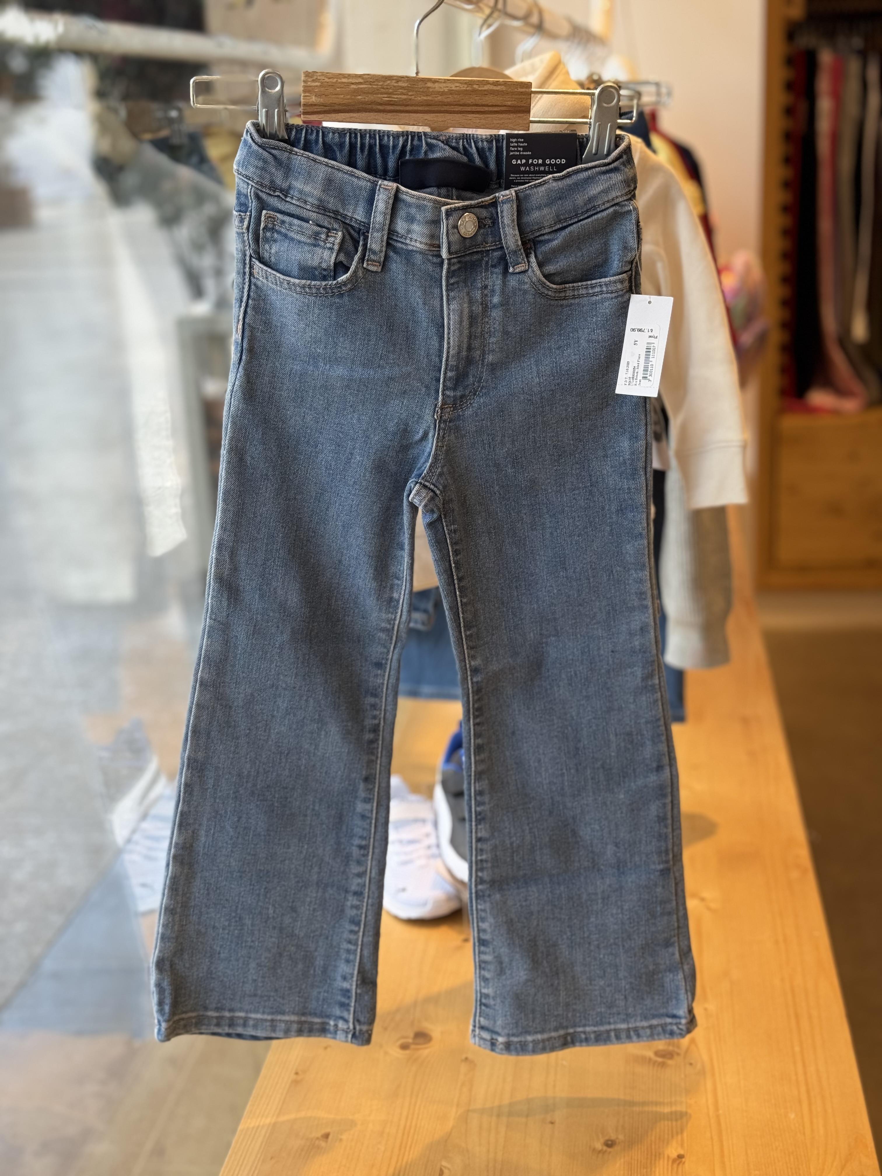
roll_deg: +2.9
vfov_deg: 39.7
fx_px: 1631
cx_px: 441
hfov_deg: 30.3
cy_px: 588
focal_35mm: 48
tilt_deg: -16.5
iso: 64
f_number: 1.78
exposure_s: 1/164
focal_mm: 6.76
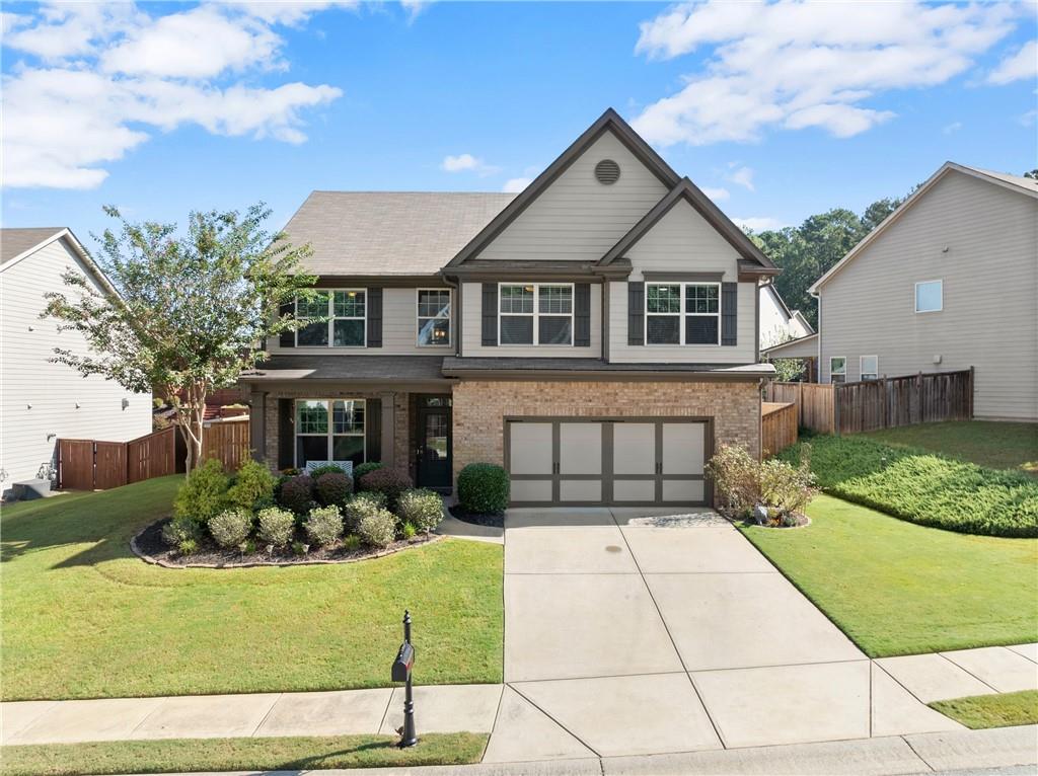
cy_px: 388
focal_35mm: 24
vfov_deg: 56.7
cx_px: 519
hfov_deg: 71.6
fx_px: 719
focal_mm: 12.29
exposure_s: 1/320
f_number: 2.8
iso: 100
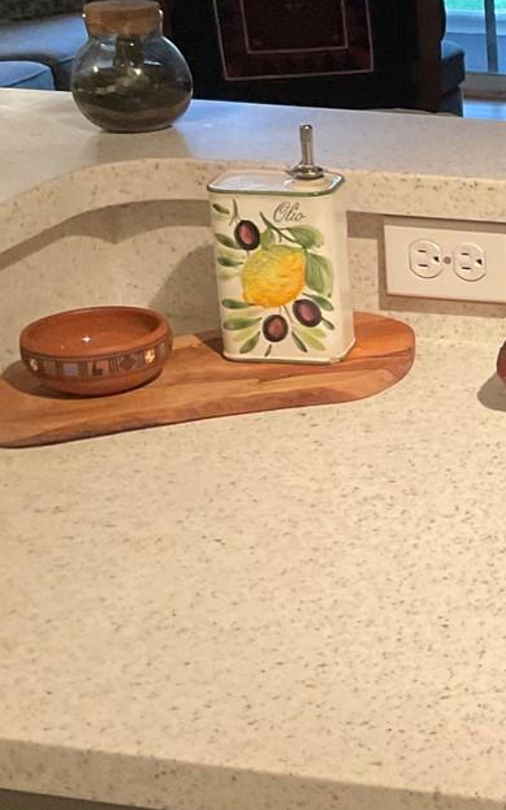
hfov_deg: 15.2
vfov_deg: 26.2
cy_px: 399
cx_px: 769
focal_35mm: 79
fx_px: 1744
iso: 200
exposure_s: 1/60
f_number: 1.8
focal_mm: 3
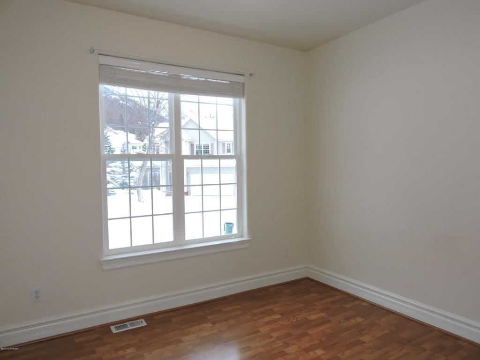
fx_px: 333
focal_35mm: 24
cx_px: 240
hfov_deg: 71.6
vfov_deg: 56.8
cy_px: 180
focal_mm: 4.3
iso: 140
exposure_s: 1/40
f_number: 3.3
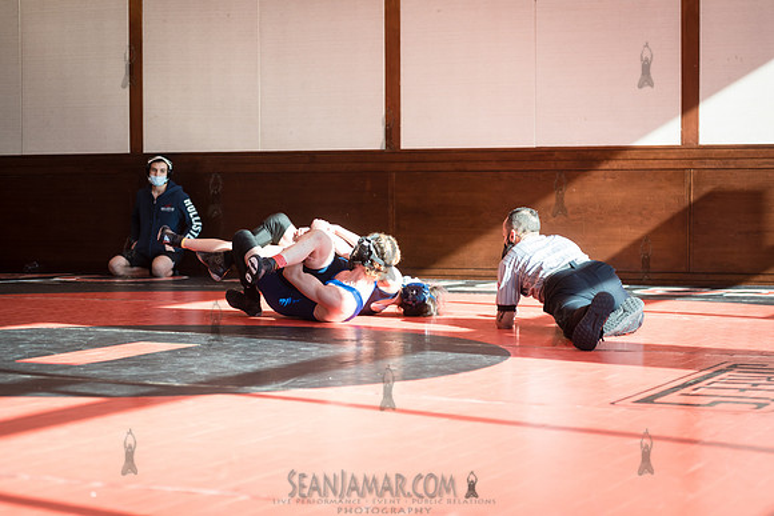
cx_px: 387
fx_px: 1720
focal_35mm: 80
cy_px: 258
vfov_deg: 17.1
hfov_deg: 25.4
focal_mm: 80
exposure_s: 1/400
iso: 400
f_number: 4
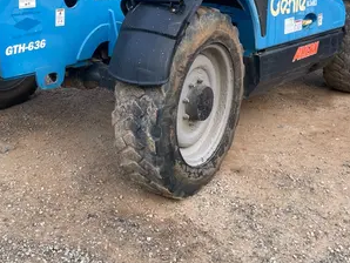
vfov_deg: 29.2
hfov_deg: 39.1
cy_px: 32
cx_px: 112
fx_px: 486
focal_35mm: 48
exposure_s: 1/121
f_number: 1.6
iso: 50
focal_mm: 4.2
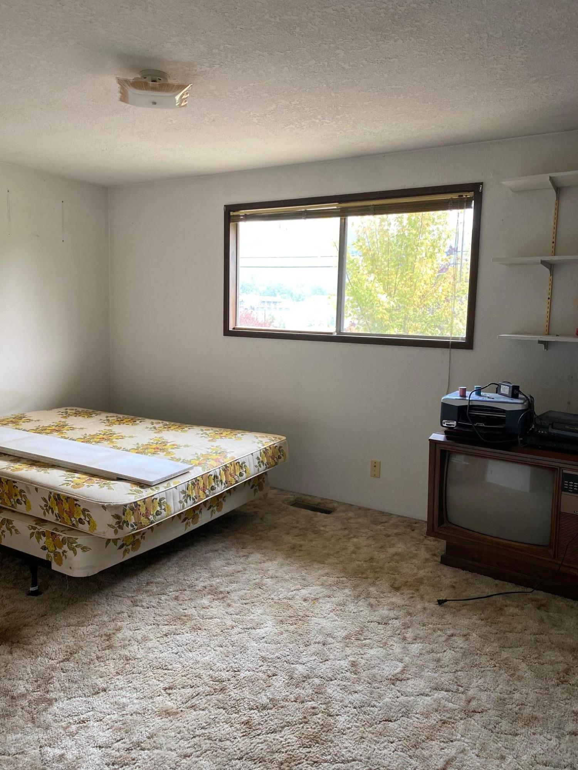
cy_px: 385
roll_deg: -1.8
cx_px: 289
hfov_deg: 53.1
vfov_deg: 67.3
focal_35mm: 26
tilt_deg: -5.8
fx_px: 579
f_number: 1.8
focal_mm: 4.25
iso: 125
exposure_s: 1/121
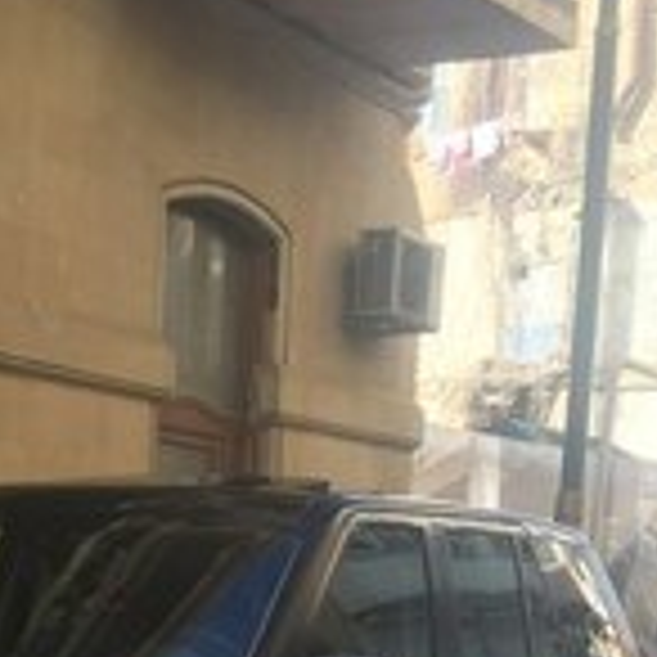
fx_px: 1868
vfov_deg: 18.3
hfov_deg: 19.8
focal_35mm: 87
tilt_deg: -9.4
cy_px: 904
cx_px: 171
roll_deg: -1.5
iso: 32
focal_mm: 4.15
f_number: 2.2
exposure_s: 1/329
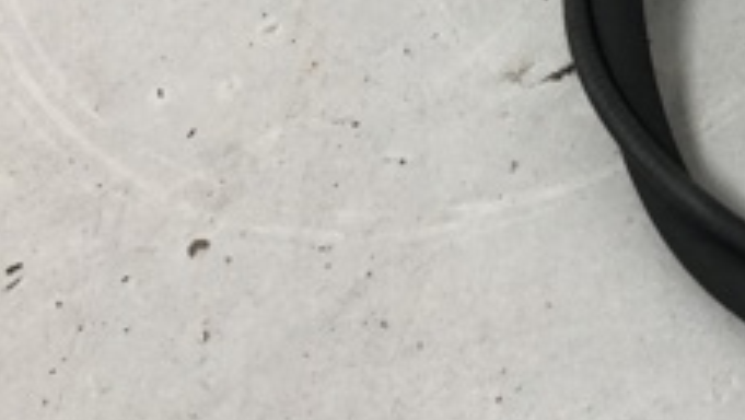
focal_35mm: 86
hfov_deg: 21.8
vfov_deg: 13.4
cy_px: -187
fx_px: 1700
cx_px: 1021
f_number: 1.8
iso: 40
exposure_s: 1/33
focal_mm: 4
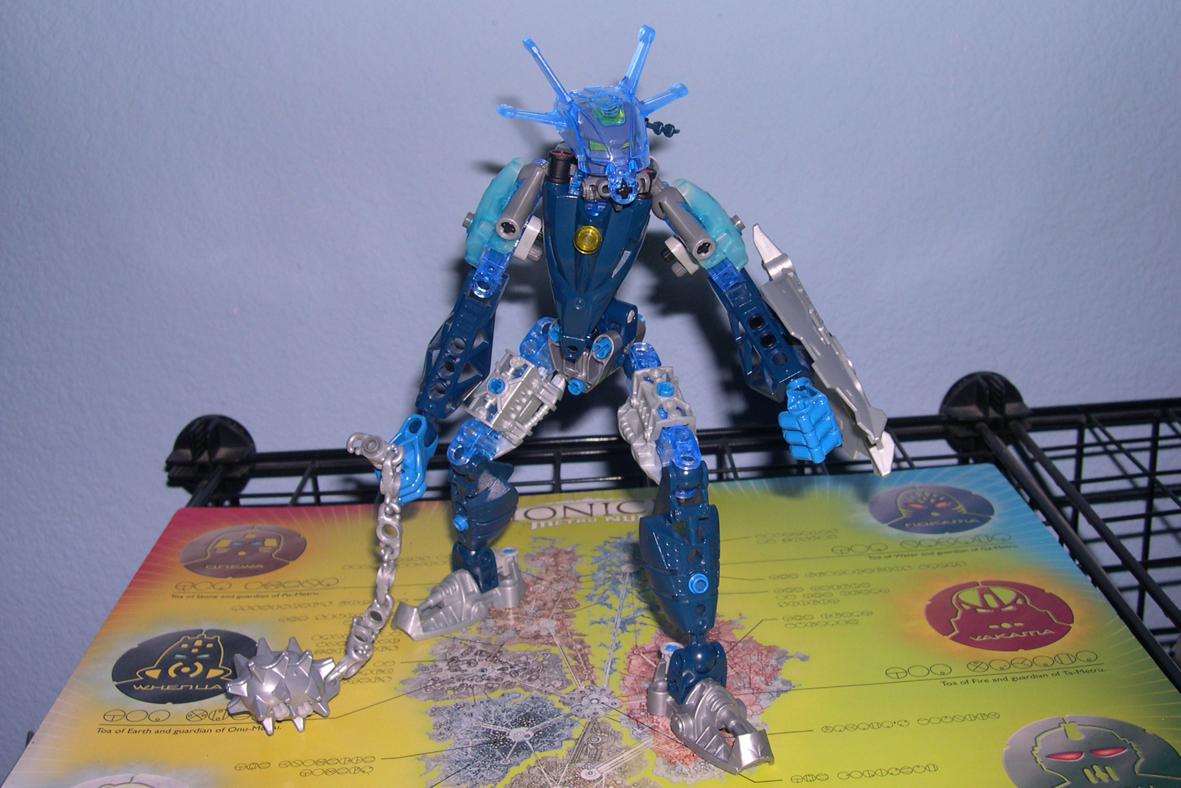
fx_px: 1312
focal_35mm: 40
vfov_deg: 33.4
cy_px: 376
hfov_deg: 48.5
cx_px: 597
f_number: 7.6
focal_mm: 8
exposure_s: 1/60
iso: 100
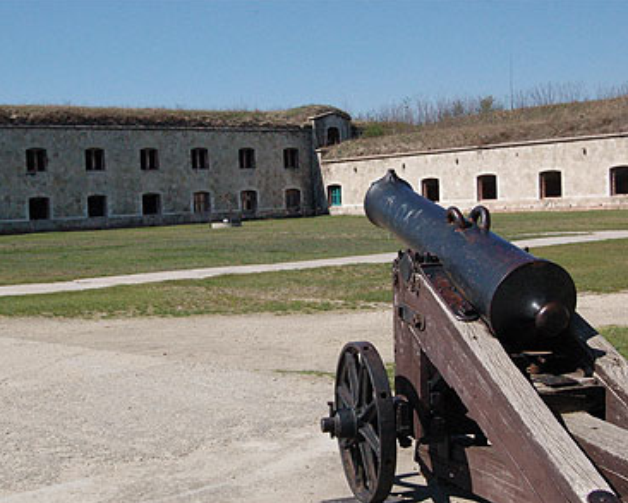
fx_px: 996
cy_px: 255
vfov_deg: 28.3
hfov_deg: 34.9
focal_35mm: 54
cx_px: 275
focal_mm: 31
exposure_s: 1/1000
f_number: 16
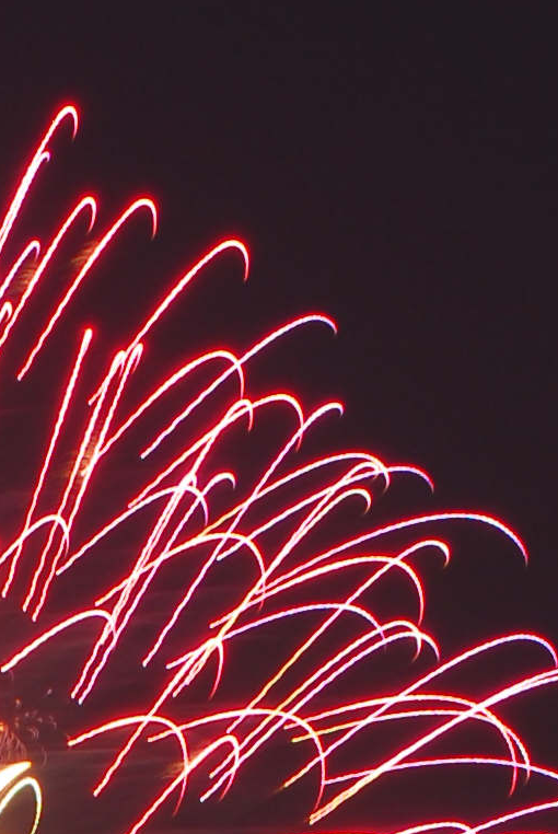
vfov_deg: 3.0
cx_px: -310
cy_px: 2020
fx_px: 15905
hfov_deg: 2.0
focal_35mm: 686
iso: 125
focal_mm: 90
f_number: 8
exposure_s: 6.2
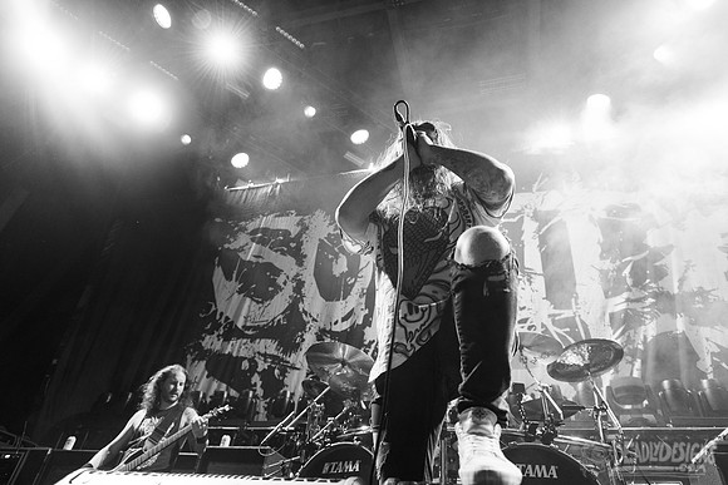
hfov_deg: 73.7
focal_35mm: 24
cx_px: 364
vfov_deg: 53.2
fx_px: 485
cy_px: 242
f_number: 3.2
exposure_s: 1/400
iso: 3200
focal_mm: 24
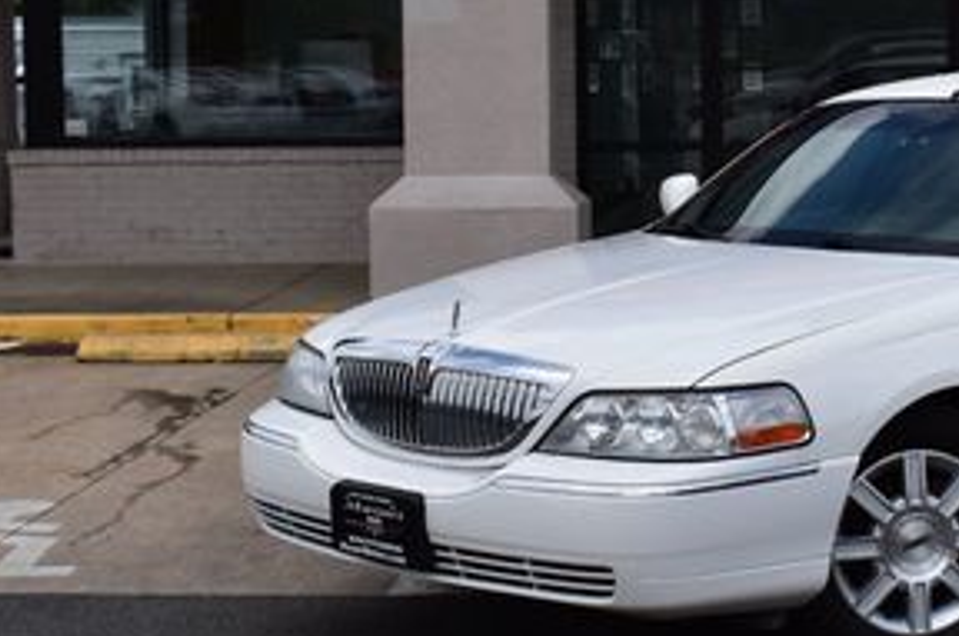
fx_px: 2396
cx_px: 879
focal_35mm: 90
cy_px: 193
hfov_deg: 22.1
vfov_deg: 15.1
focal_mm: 27
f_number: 11
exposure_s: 1/500
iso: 250
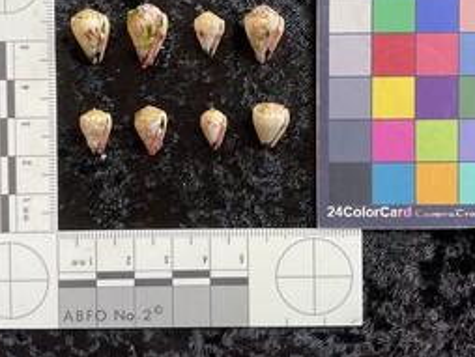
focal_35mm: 40
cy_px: 117
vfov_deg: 35.6
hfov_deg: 46.7
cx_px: 208
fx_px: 549
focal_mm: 3
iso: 40
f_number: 1.8
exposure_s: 1/120
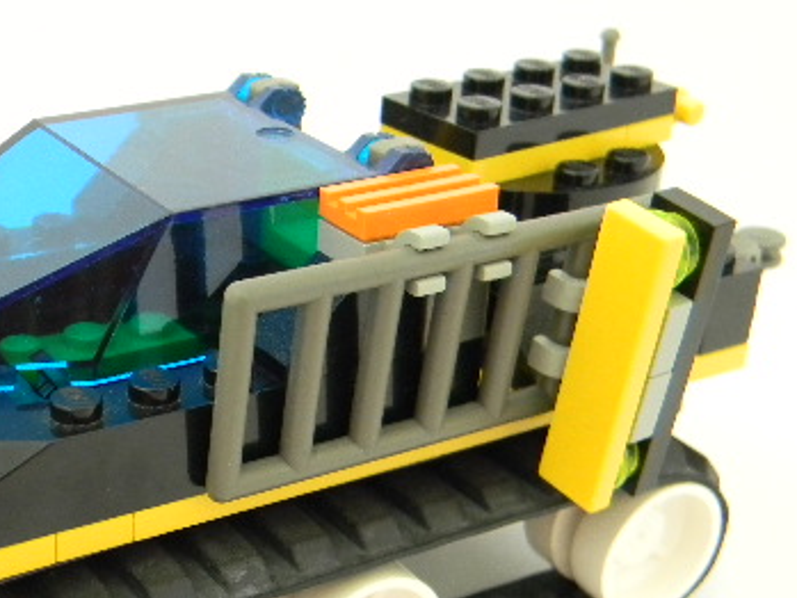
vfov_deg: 22.1
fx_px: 1520
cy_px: 415
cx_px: 192
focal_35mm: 66
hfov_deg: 28.9
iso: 400
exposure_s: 1/2
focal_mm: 6.4
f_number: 3.7
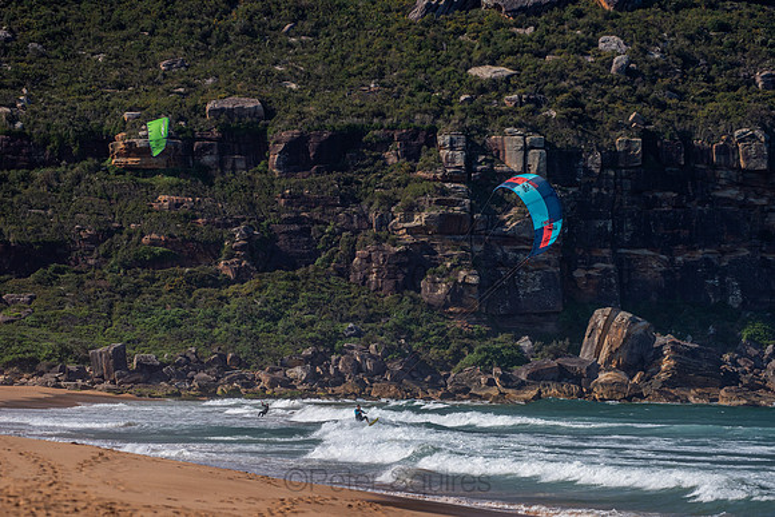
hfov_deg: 10.3
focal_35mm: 200
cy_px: 258
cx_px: 388
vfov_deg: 6.9
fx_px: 4306
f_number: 5.6
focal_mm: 200
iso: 320
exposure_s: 1/4000
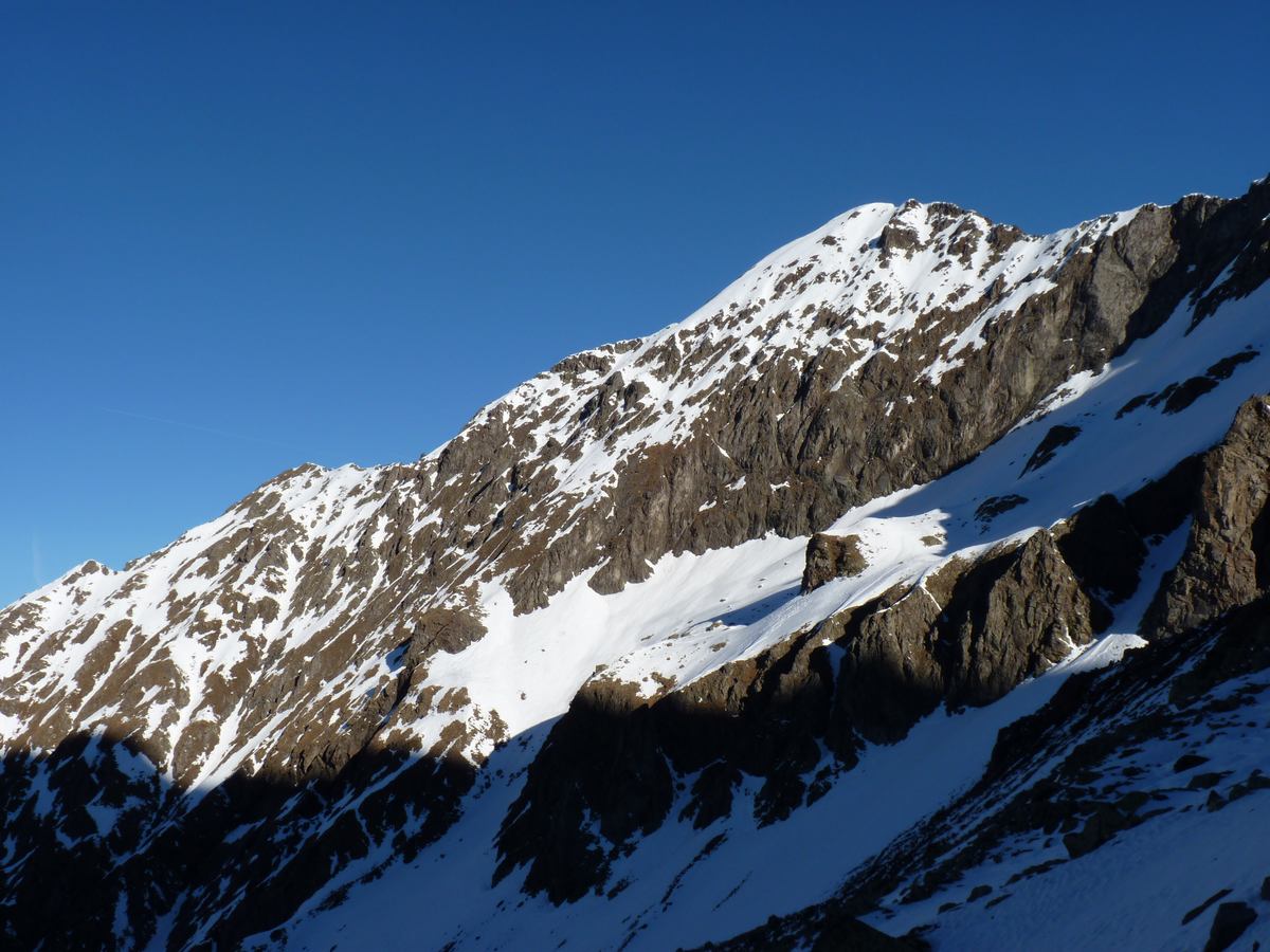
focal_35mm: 38
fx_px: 1394
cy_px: 476
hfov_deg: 49.0
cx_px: 635
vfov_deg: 37.7
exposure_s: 1/500
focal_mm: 6.8
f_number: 6.3
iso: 80
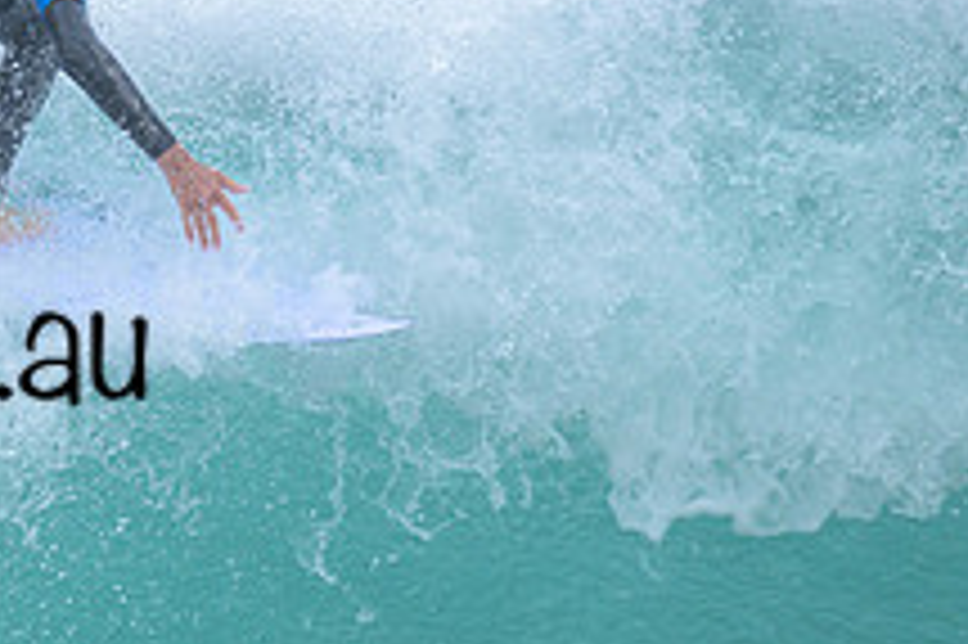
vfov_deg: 0.6
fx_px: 58115
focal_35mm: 2163
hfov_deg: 1.0
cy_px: 295
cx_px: -329
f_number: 6.3
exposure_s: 1/1600
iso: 450
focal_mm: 800
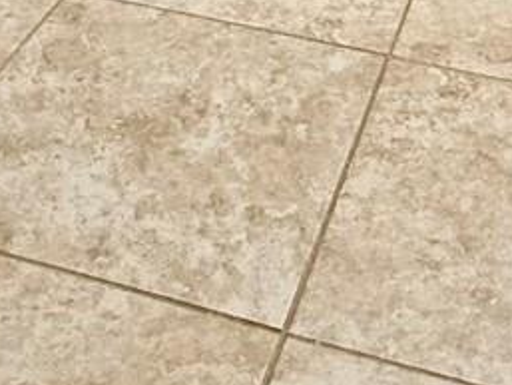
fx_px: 1287
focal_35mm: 87
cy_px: -794
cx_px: 297
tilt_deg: +4.1
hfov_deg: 22.5
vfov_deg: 10.8
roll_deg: -1.9
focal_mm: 2.22
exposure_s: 1/120
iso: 160
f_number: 2.2
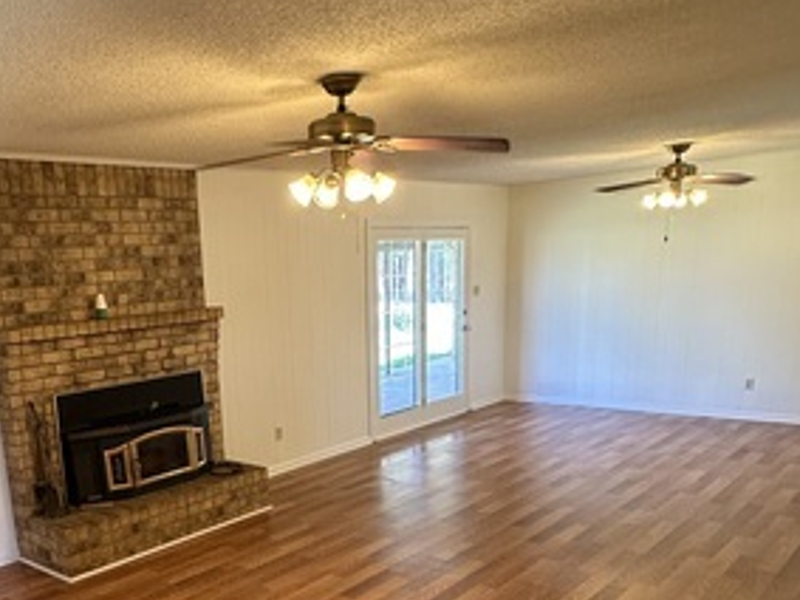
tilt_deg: -13.2
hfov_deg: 53.9
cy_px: 460
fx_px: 762
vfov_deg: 41.5
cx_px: 249
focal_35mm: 33
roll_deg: +3.3
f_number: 2.2
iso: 200
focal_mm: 2.22
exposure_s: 1/60
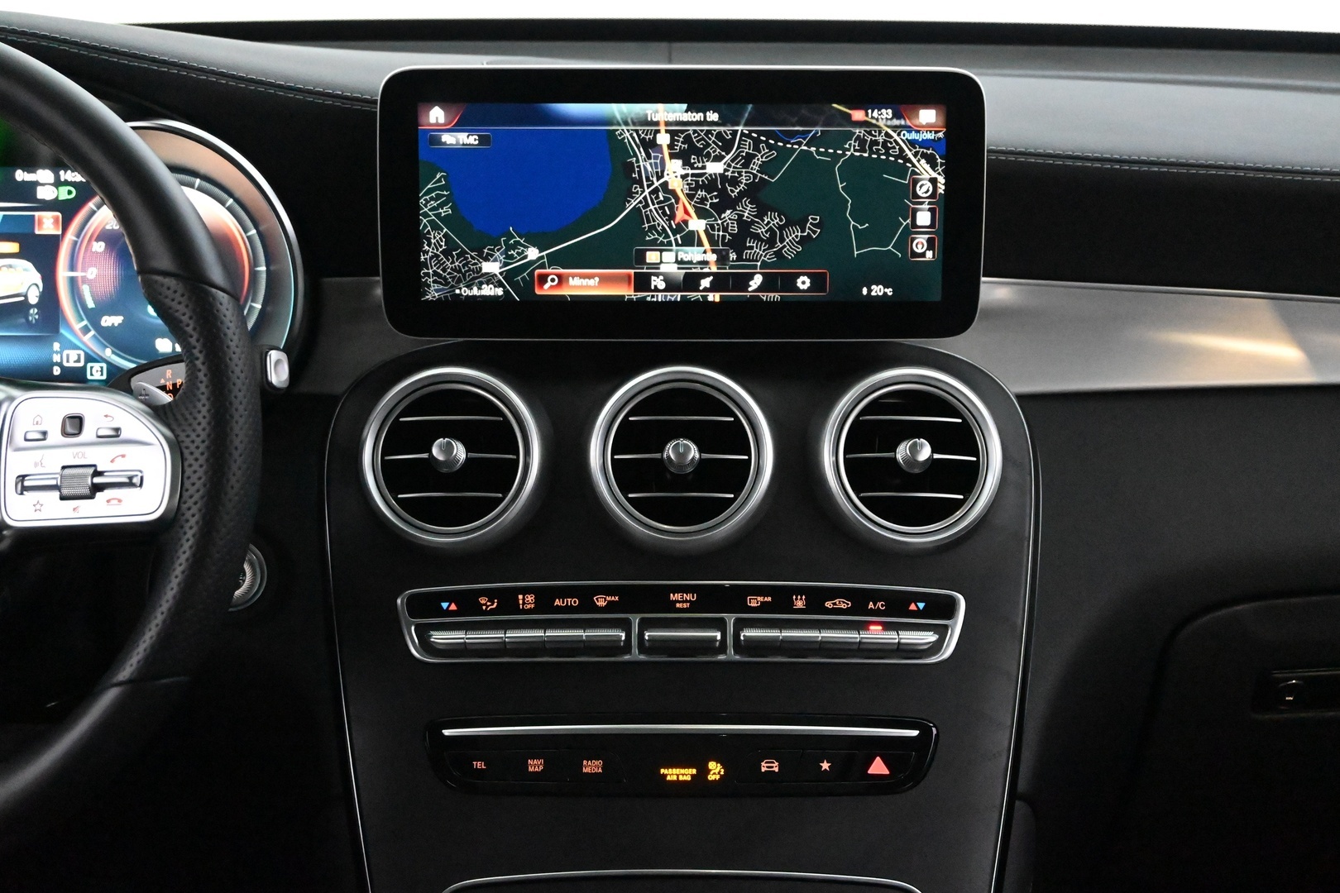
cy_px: 446
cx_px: 670
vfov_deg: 23.2
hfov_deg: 34.2
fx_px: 2177
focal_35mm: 58
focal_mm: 39
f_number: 5.6
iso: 16000
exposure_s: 1/60
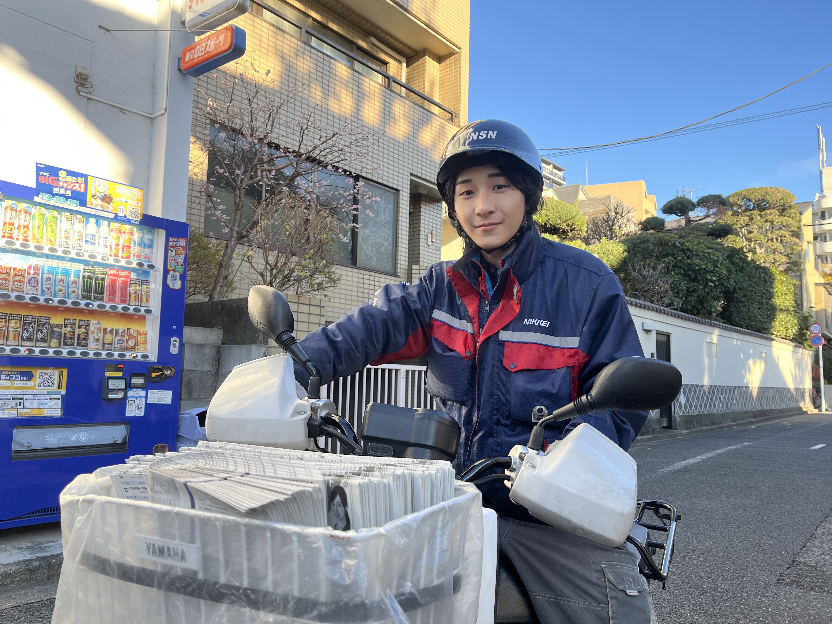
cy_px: 312
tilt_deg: +7.6
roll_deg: -1.8
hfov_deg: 67.3
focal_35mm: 26
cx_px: 416
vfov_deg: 53.1
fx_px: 625
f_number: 1.6
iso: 50
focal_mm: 5.1
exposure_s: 1/459
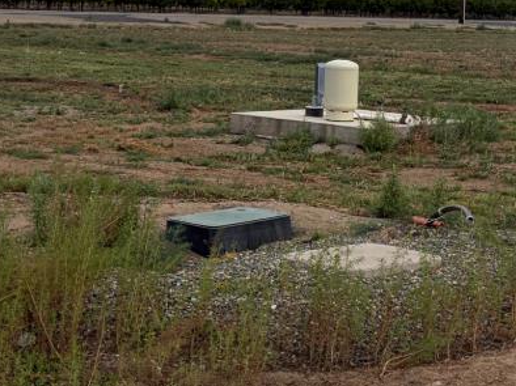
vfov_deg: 14.6
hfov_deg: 19.8
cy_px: -22
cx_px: 221
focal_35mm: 99
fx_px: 1475
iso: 64
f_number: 1.6
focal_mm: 5.96
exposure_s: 1/5348
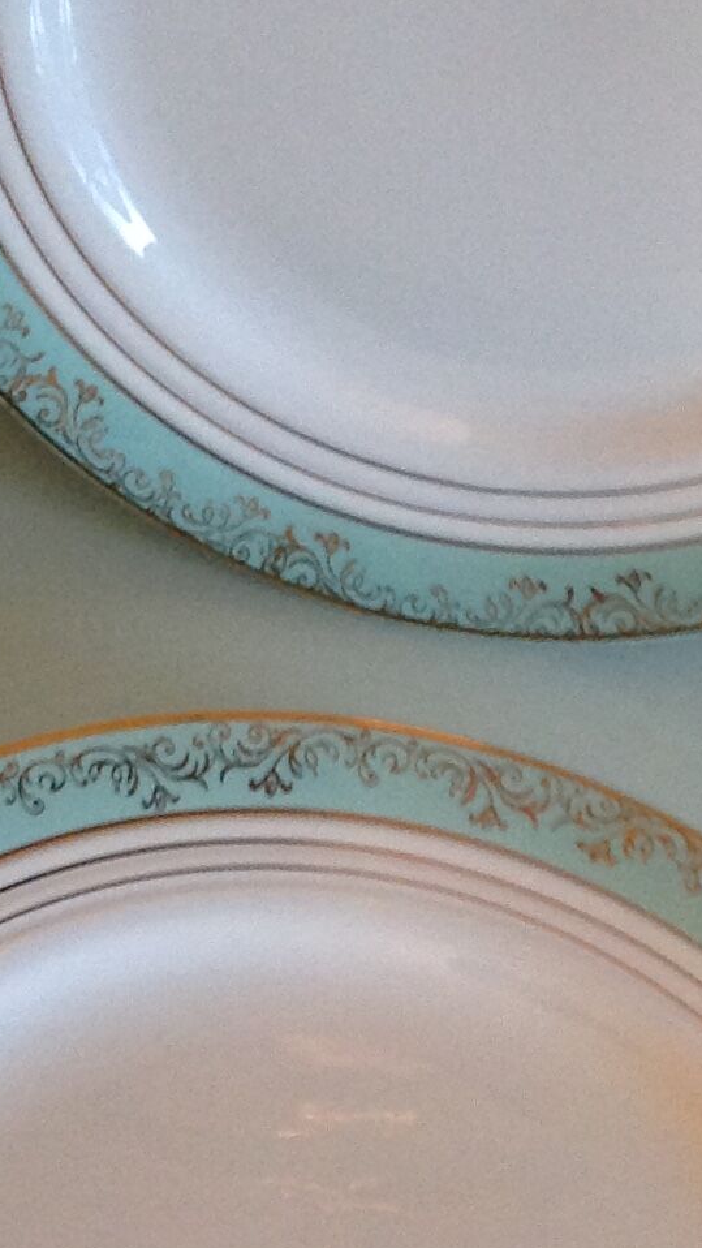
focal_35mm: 103
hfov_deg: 11.8
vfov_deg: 20.7
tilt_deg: -45.1
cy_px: 662
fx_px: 3408
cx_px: 448
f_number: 2.4
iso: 160
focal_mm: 4.28
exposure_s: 1/17
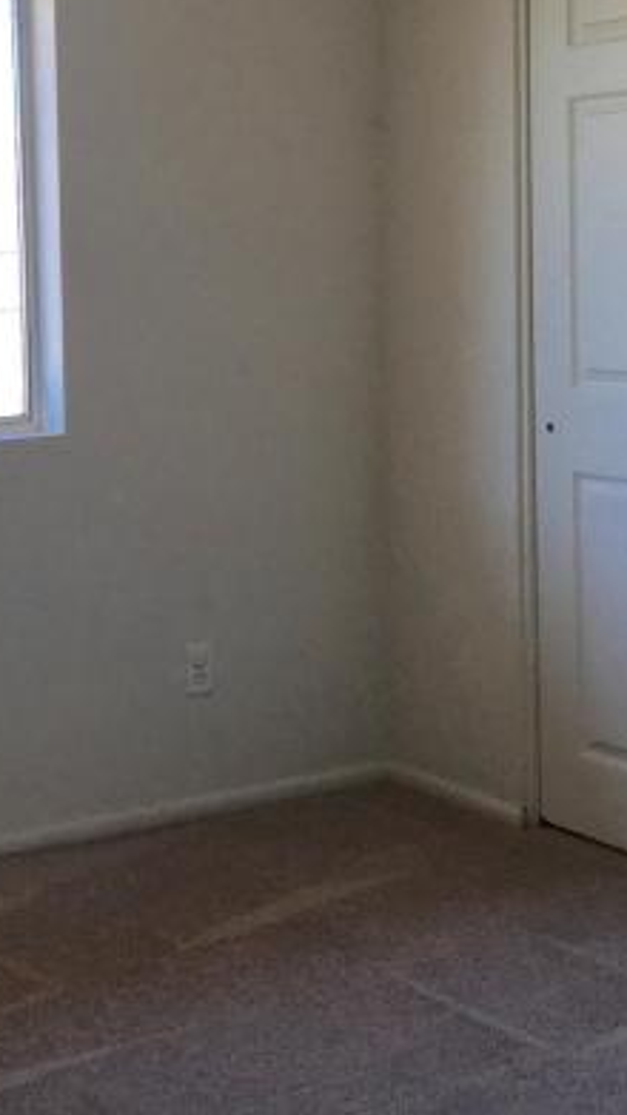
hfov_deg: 18.7
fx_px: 1832
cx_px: -43
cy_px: 388
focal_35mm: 62
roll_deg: +0.9
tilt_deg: -4.3
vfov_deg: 33.6
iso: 40
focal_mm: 4.15
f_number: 2.2
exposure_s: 1/120
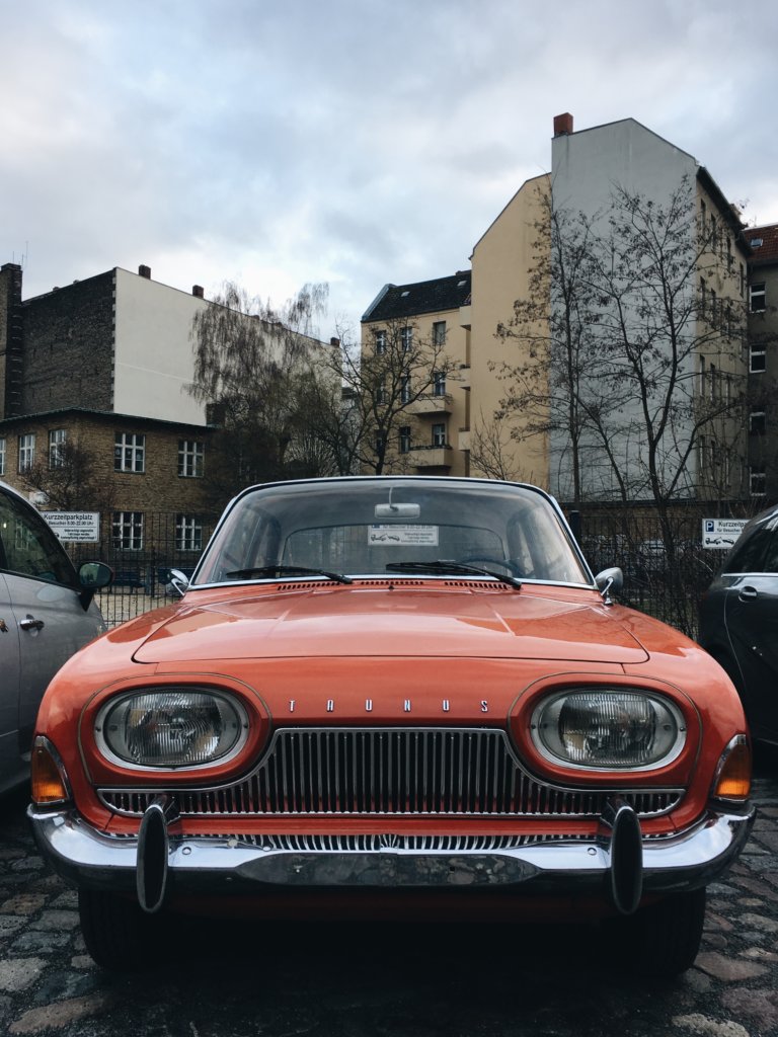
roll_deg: +1.6
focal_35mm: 29
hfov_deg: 48.2
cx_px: 389
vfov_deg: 61.7
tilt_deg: +3.1
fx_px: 869
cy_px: 518
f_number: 2.2
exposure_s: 1/101
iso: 25
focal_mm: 4.15
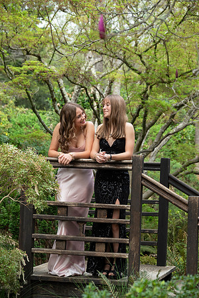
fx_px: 871
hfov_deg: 13.0
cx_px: 100
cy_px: 149
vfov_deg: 19.5
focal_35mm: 105
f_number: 6.3
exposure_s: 1/640
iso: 1250
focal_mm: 105
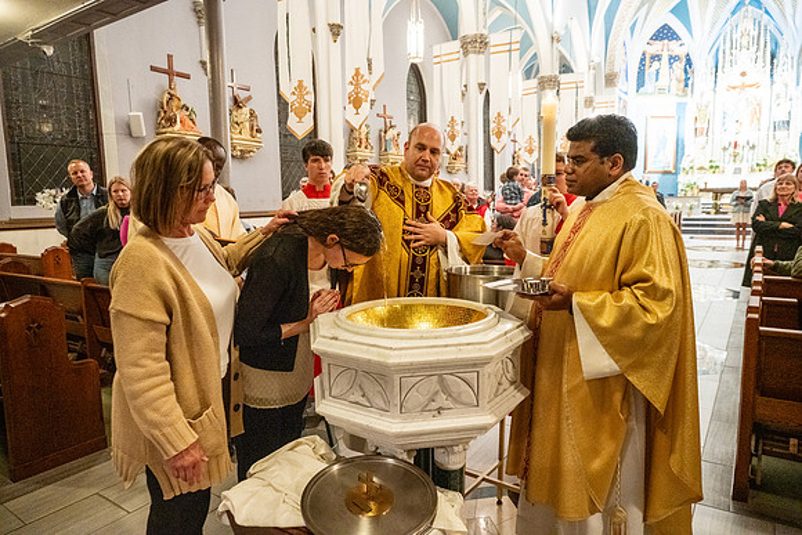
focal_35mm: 24
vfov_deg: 53.2
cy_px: 268
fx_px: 535
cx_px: 401
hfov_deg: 73.7
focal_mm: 24
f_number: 4.5
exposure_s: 1/60
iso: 5000
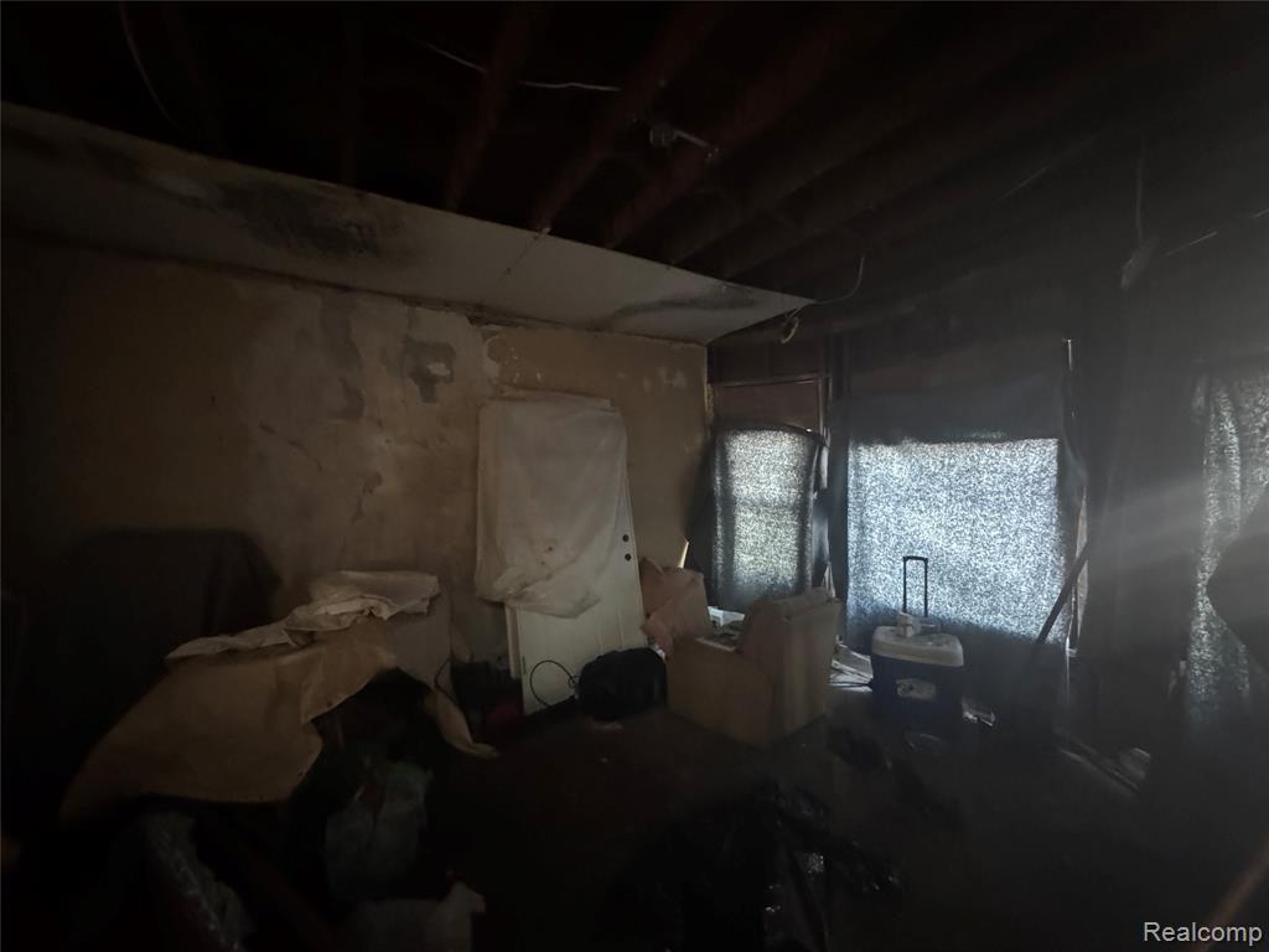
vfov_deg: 85.7
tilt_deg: -0.7
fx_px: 513
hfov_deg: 102.1
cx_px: 634
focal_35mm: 14
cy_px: 476
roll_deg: +0.0
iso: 1600
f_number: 2.2
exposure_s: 1/40
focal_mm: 2.22
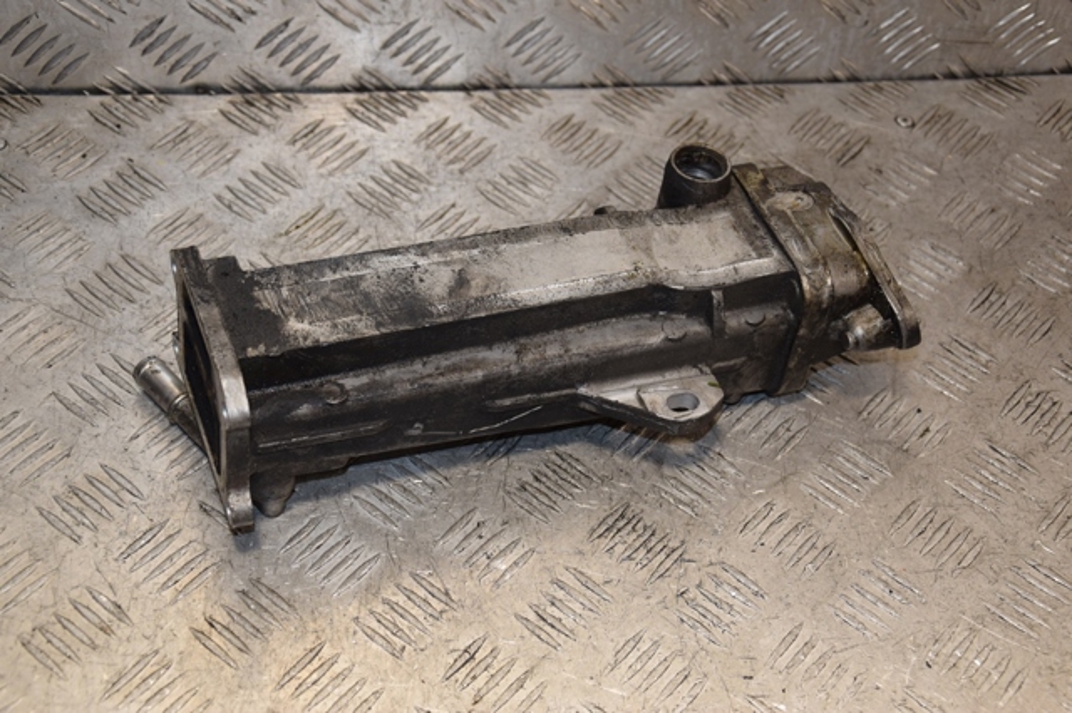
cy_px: 356
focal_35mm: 60
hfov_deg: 33.4
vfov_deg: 22.6
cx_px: 536
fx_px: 1786
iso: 800
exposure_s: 1/200
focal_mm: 40
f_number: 5.6
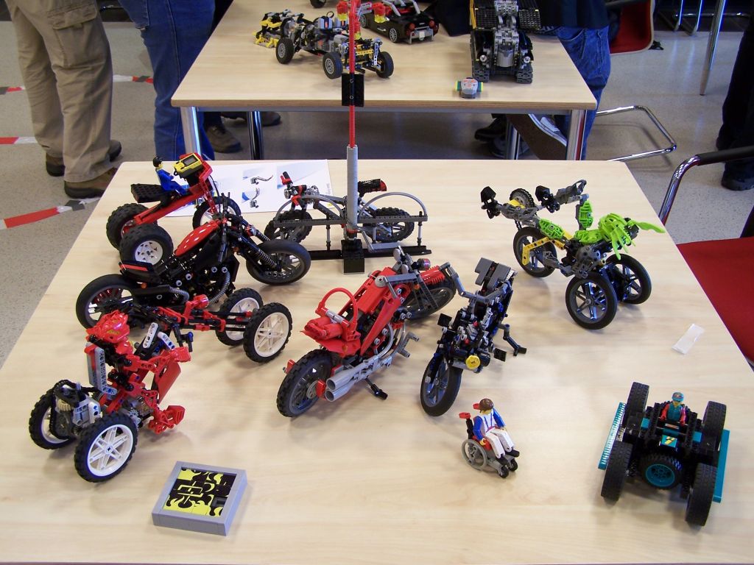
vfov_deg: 37.7
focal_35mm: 38
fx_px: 828
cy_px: 282
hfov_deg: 49.0
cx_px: 377
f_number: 2.8
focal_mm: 6.3
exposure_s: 1/10
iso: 80
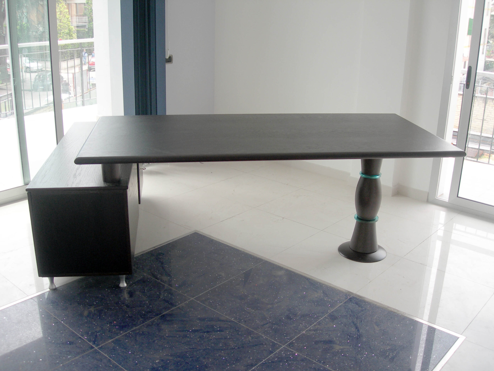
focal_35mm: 38
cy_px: 186
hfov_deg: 49.0
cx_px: 247
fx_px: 542
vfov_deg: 37.7
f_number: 2.8
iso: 50
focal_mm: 7.8
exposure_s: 1/120
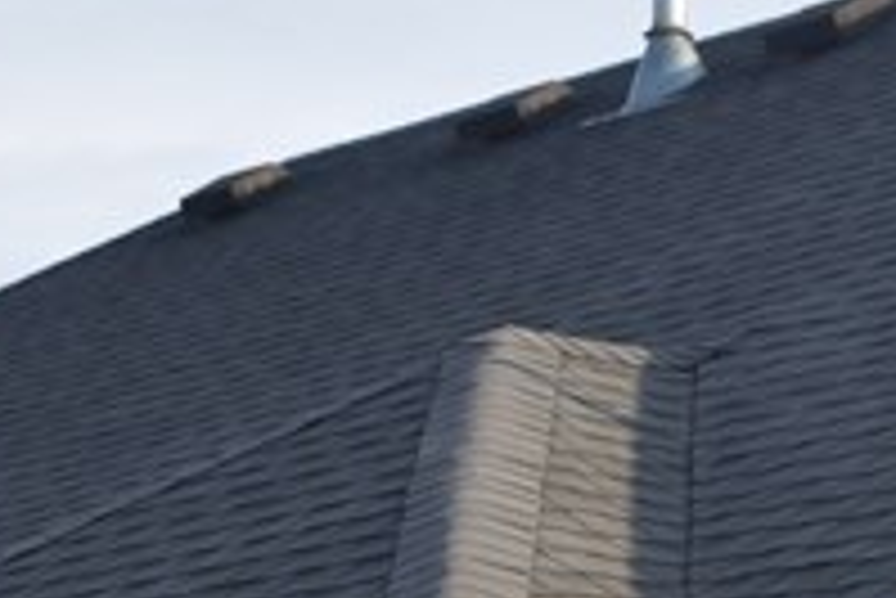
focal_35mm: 180
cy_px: 1403
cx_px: 221
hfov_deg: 11.4
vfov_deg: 7.2
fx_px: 4483
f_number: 6.3
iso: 100
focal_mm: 22
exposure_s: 1/200
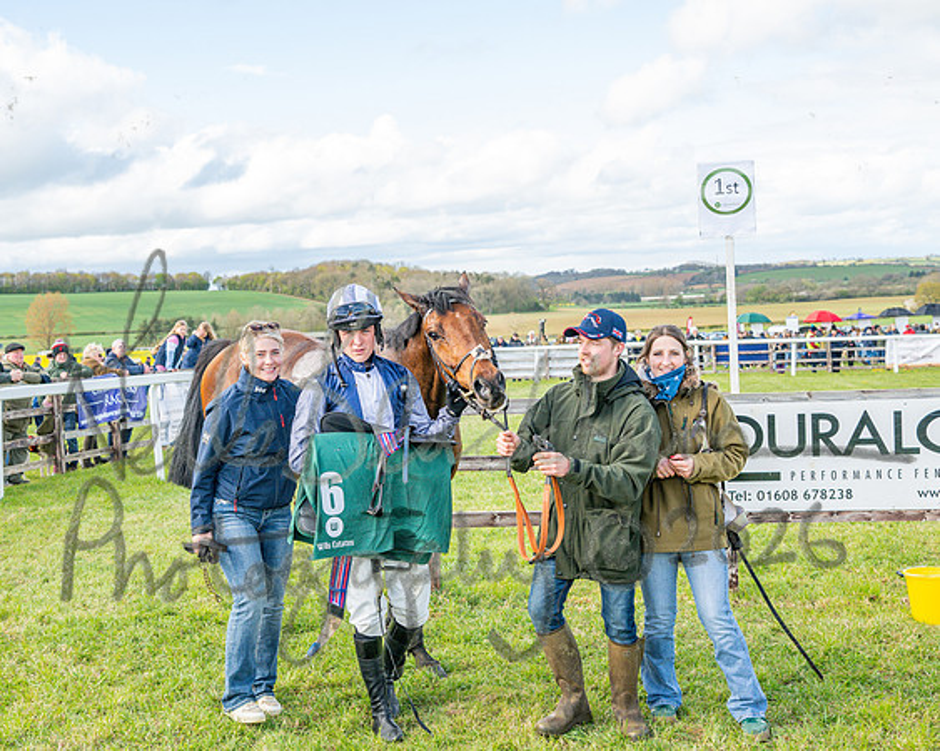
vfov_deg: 29.7
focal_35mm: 51
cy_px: 388
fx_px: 1418
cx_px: 412
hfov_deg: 36.6
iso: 400
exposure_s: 1/800
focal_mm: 39
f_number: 4.5
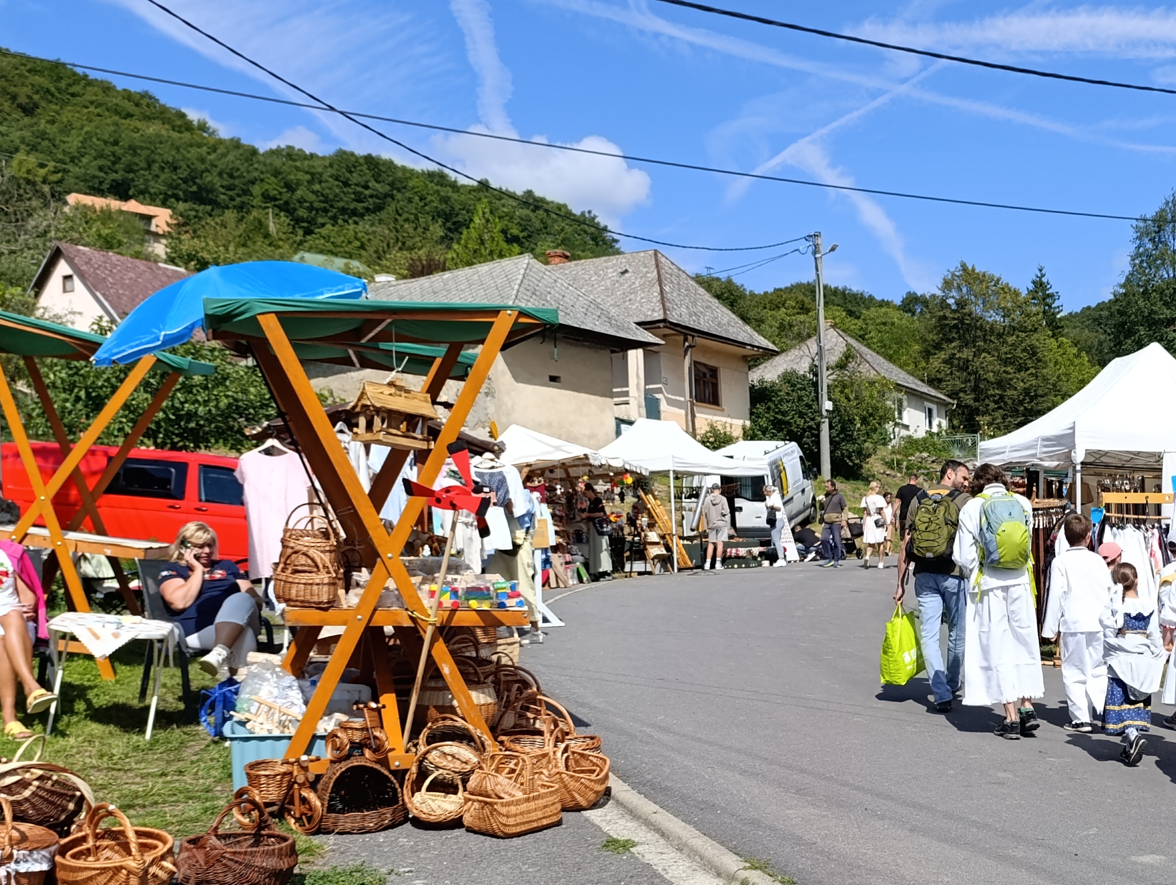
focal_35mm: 40
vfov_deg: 35.3
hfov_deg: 43.6
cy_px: 663
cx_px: 1008
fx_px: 1361
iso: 50
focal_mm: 6.14
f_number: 1.6
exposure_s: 1/784
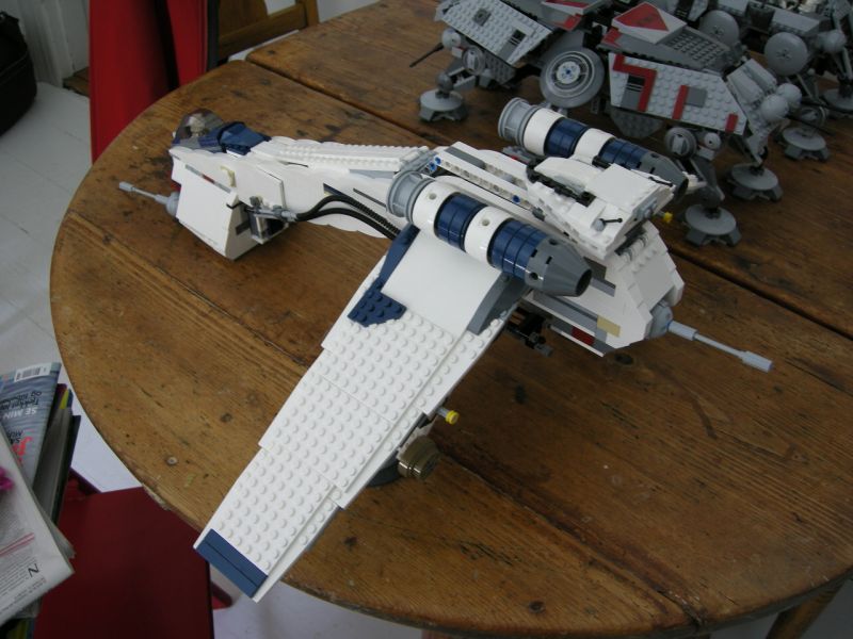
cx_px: 426
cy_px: 320
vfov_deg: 39.7
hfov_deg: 51.4
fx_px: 887
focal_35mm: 36
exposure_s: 1/30
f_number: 3
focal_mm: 7.5
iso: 64
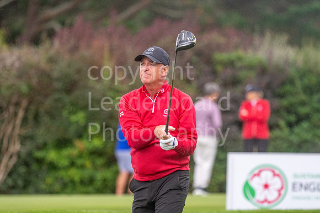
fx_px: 3998
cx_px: 160
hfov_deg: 4.6
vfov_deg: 3.1
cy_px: 106
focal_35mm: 450
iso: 640
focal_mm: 300
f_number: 4.5
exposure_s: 1/1250
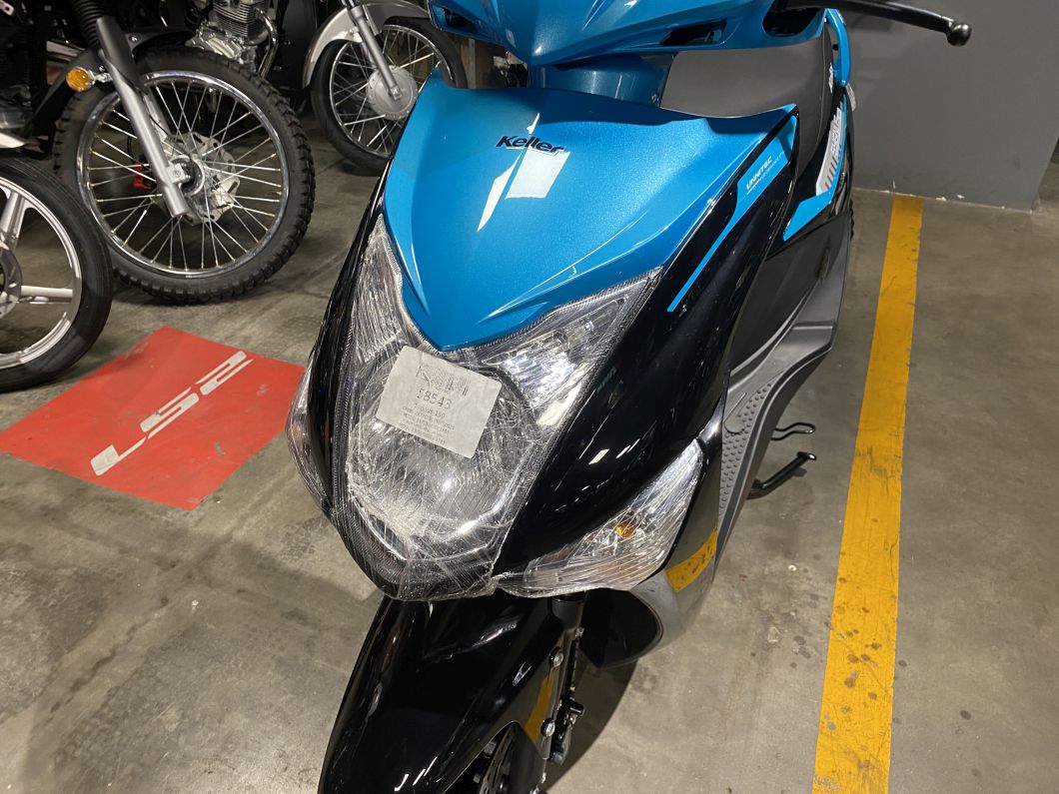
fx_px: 795
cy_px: 397
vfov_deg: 53.1
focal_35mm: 26
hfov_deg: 67.3
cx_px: 530
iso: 125
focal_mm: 4.25
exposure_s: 1/50
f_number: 1.8
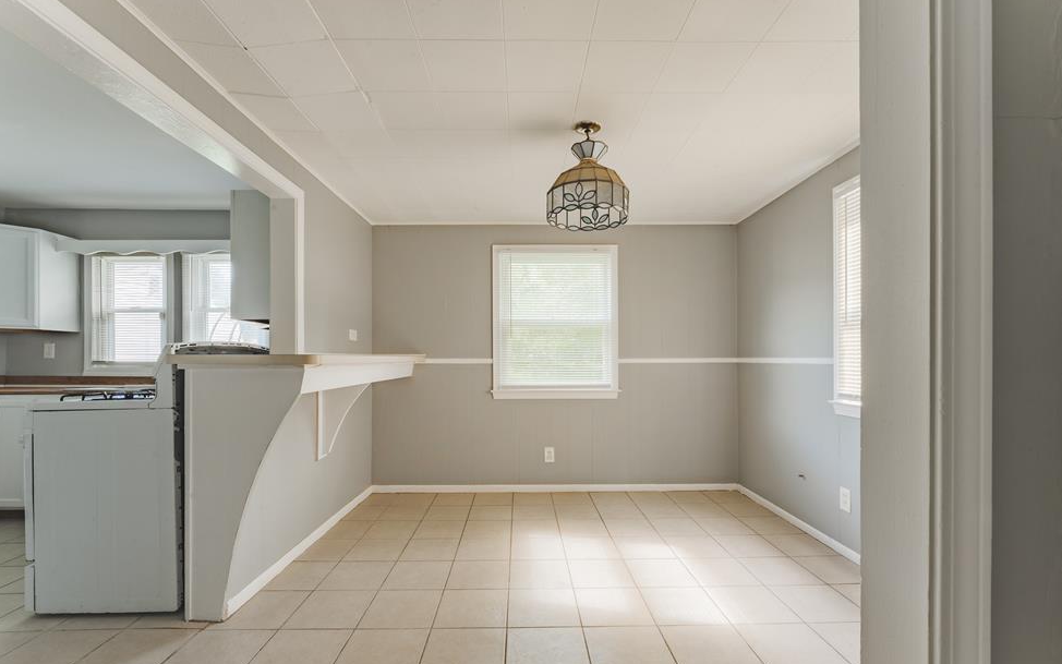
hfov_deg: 101.4
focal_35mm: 15
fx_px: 434
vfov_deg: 74.7
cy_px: 361
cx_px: 538
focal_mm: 14
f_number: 18
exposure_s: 1/25
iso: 400
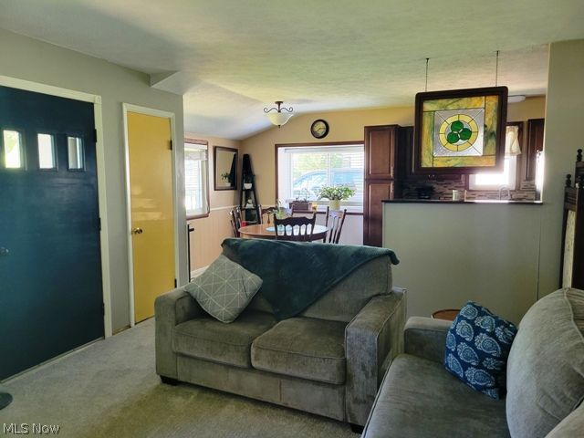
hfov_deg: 67.3
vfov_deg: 53.1
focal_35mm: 26
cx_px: 292
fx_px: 439
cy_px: 219
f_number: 1.8
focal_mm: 5.4
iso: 250
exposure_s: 1/60
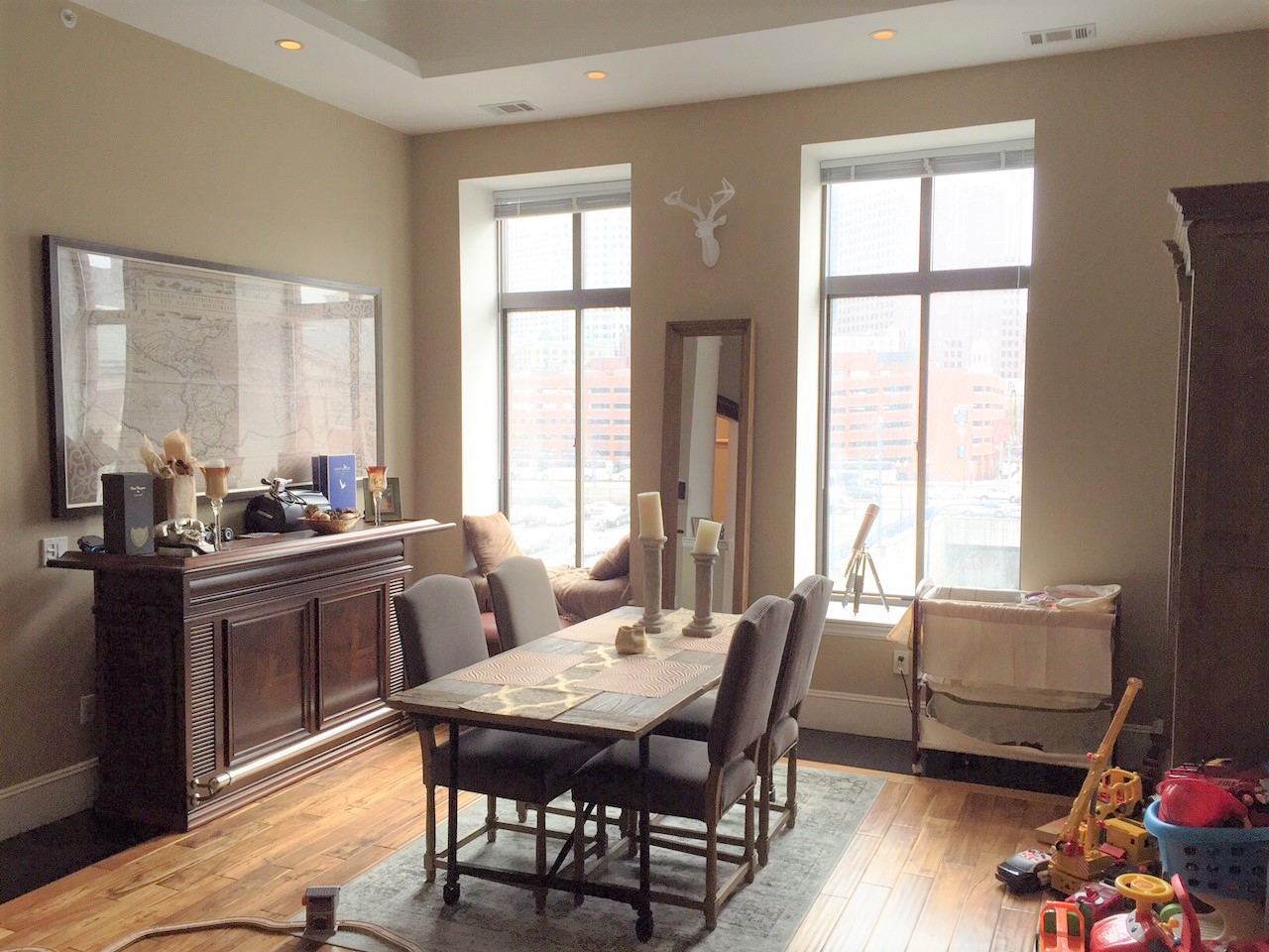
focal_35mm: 29
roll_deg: +0.0
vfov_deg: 48.2
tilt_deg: -4.7
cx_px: 634
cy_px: 476
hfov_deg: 61.7
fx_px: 1063
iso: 40
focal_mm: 4.15
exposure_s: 1/120
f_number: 2.2
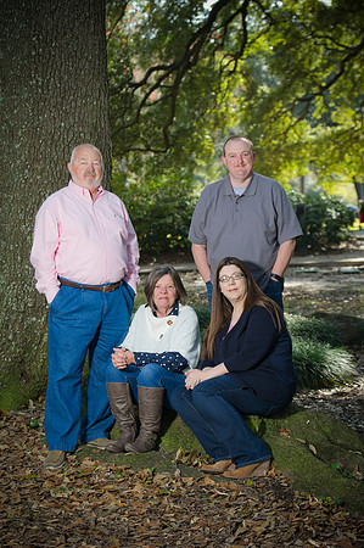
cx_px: 182
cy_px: 274
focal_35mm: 92
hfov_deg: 14.8
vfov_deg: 22.2
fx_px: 1398
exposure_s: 1/100
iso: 160
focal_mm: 92
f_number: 4.5
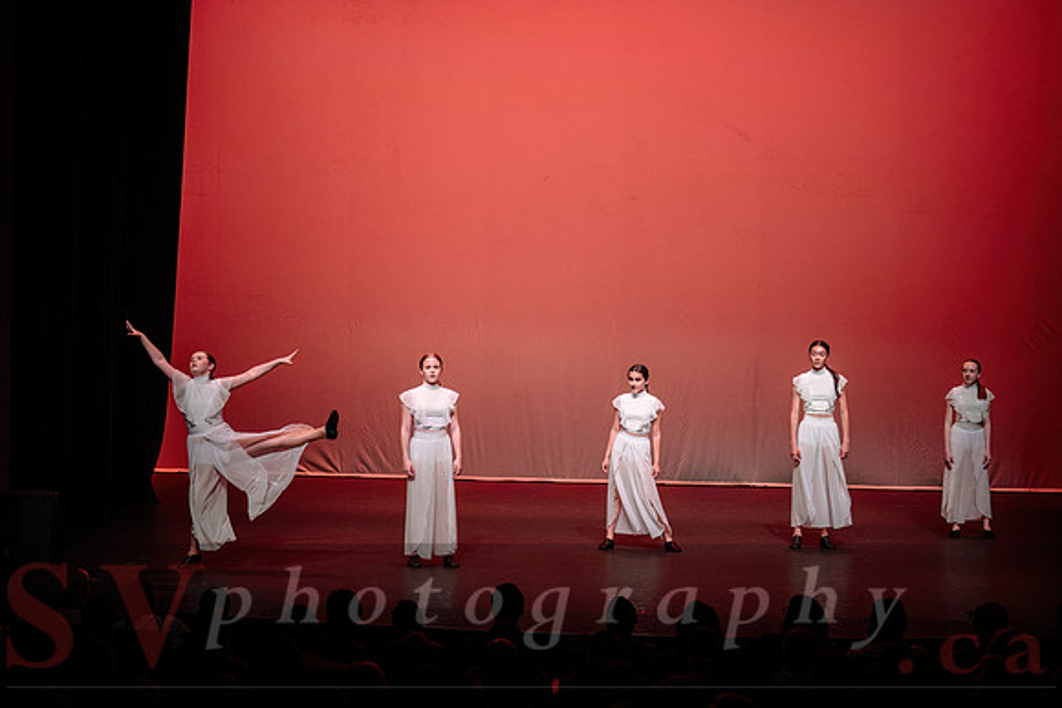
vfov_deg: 19.5
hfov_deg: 28.8
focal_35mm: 70
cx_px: 531
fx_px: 2065
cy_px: 354
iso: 1000
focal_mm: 70
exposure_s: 1/640
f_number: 2.8
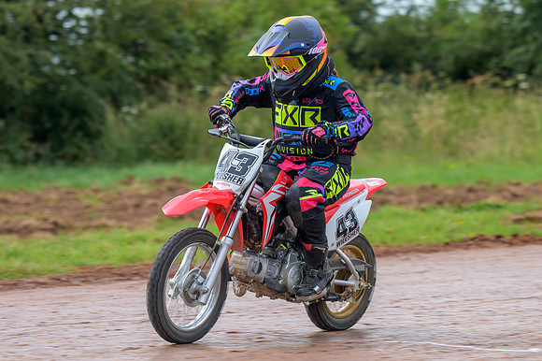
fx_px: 3483
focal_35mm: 232
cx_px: 229
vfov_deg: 5.9
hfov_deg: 8.9
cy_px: 180
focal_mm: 130
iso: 72
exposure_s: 1/320
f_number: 4
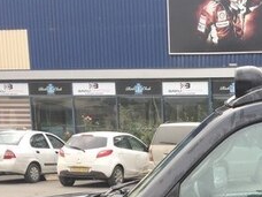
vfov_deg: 16.4
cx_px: 294
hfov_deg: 21.9
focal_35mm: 84
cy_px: 270
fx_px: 636
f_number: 2.2
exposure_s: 1/514
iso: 32
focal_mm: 4.15
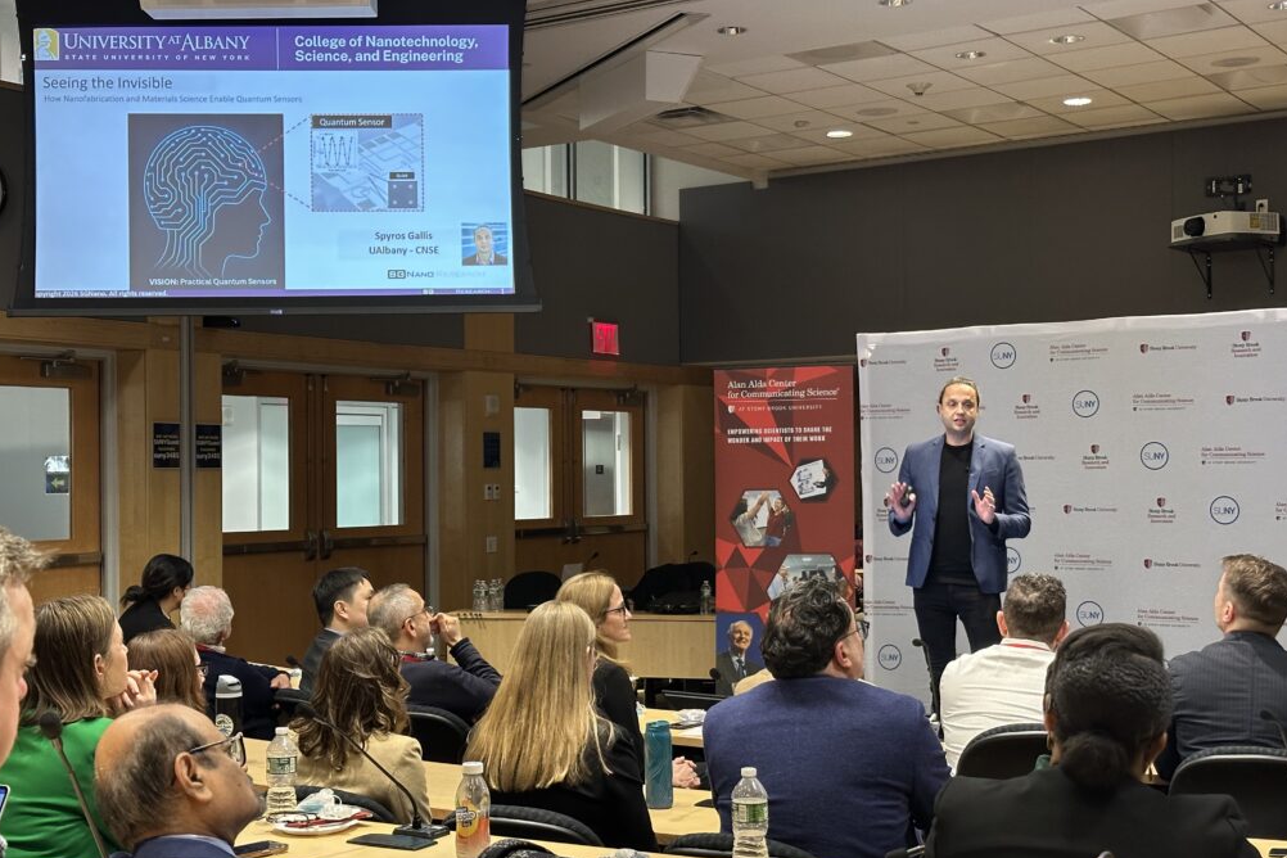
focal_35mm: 51
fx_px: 1823
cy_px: 442
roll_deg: +0.6
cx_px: 637
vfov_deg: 26.5
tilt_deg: +1.1
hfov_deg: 38.9
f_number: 1.78
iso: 250
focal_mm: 6.86
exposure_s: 1/40
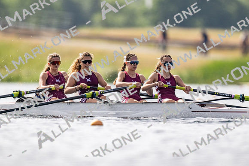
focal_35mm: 900
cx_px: 124
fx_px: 6229
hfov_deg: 2.3
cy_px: 83
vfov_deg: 1.5
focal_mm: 600
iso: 160
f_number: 4
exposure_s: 1/2500
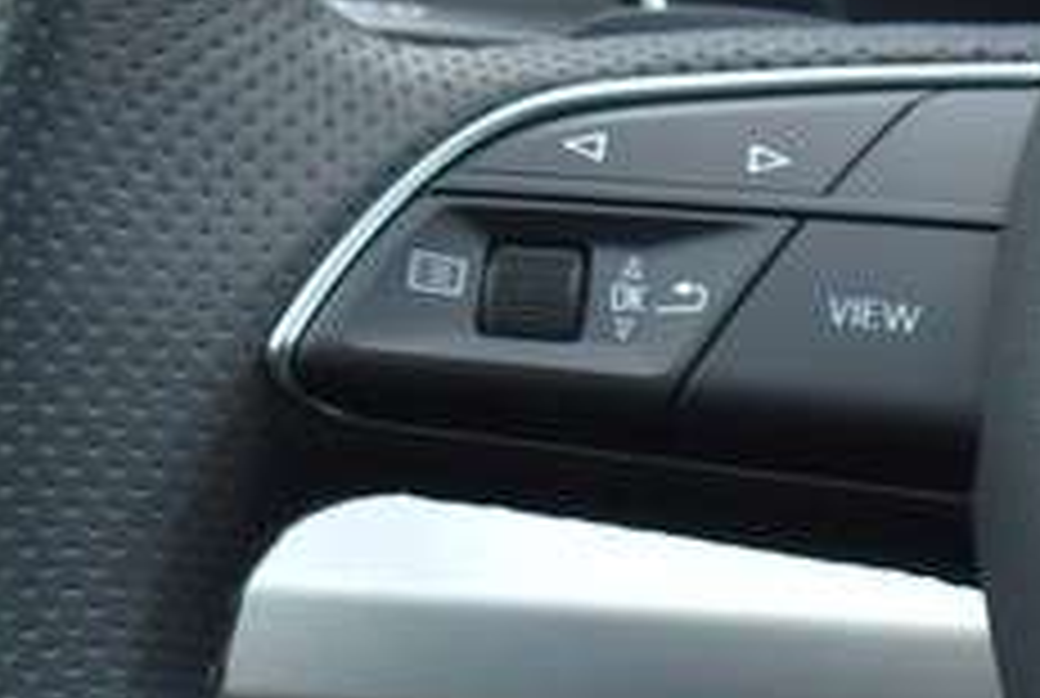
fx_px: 10571
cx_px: 1747
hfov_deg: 5.6
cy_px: 261
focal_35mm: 365
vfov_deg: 3.8
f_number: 5.6
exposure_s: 1/60
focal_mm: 55
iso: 560
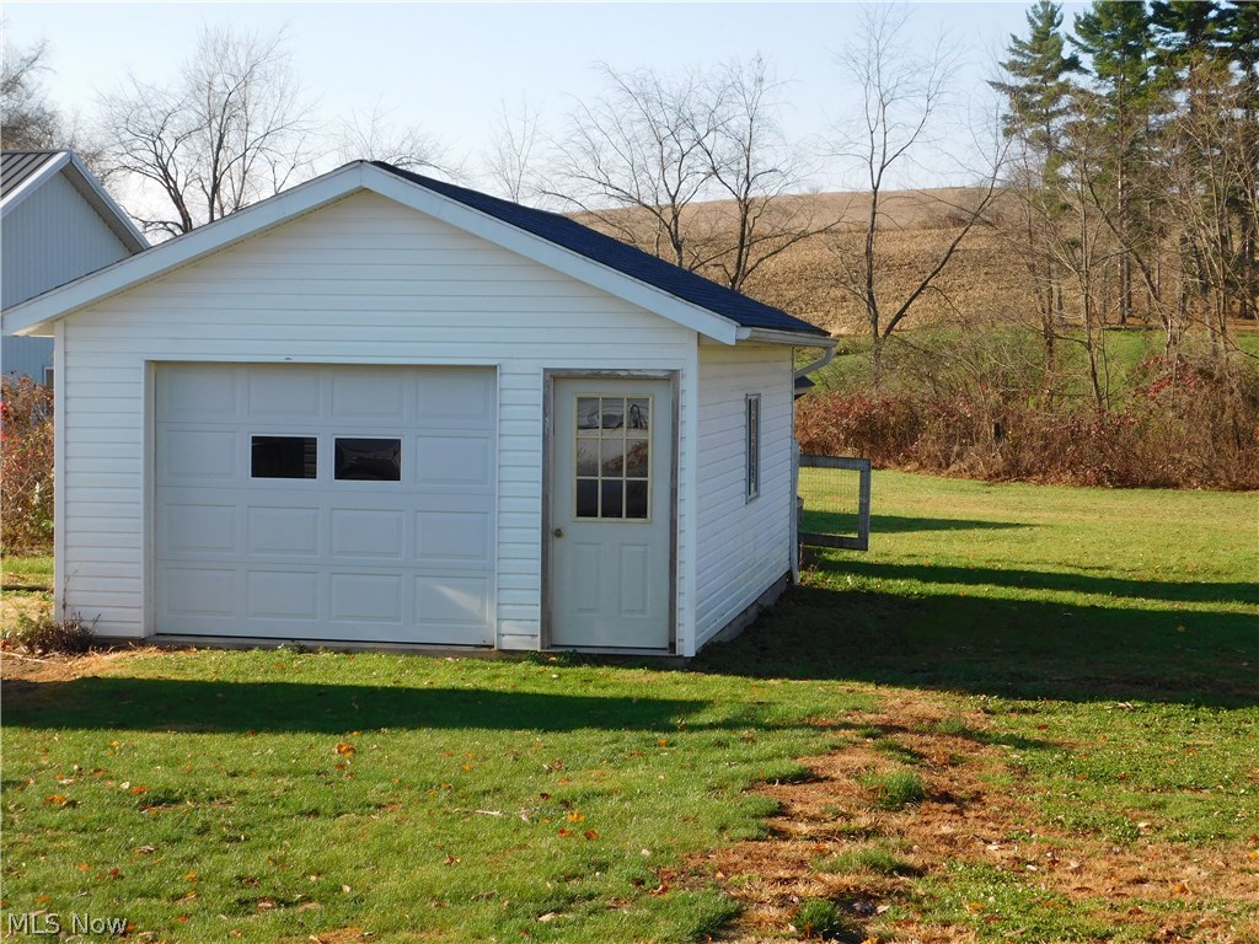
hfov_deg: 29.4
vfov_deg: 22.3
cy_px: 472
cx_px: 630
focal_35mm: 66
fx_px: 2400
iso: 125
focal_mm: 11.7
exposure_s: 1/500
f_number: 4.2
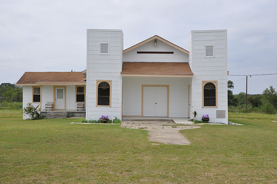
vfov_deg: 29.8
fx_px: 346
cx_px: 138
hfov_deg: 43.7
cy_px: 92
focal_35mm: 45
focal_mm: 30
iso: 200
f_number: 13
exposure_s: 1/160
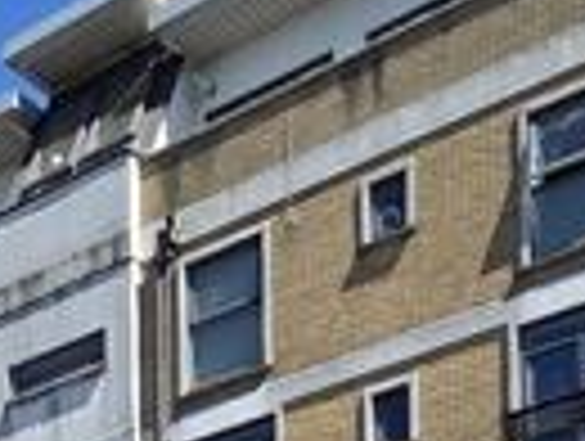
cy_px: 1105
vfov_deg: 12.3
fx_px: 1541
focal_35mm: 91
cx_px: -142
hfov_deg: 20.0
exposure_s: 1/1429
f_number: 2.2
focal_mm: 2.2
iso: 50
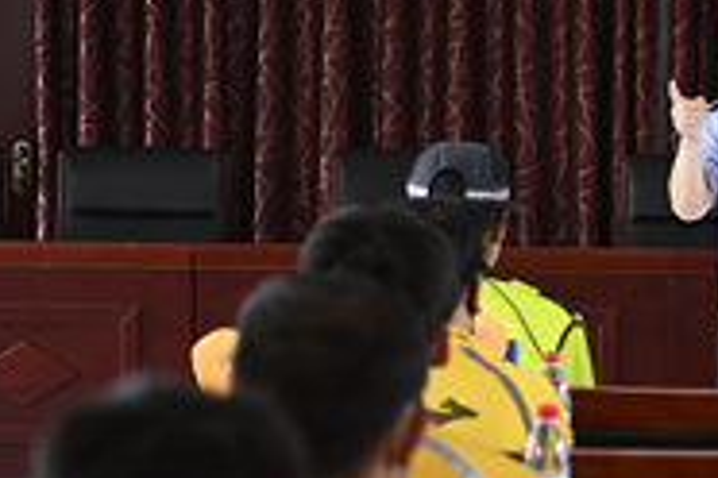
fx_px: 4507
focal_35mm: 226
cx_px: 807
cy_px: 378
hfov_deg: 9.0
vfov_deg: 6.1
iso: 640
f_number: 2.8
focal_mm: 70
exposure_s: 1/60
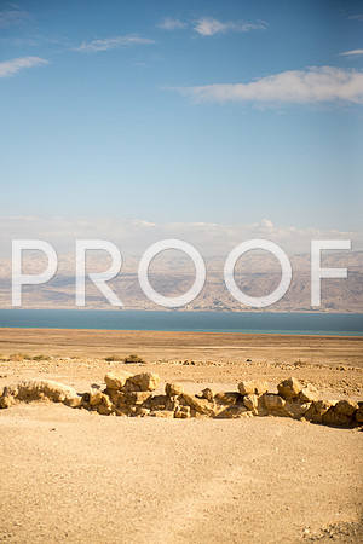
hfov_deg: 19.5
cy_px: 272
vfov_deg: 28.8
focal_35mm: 70
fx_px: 1059
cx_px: 182
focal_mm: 70
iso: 200
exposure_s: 1/4000
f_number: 2.8
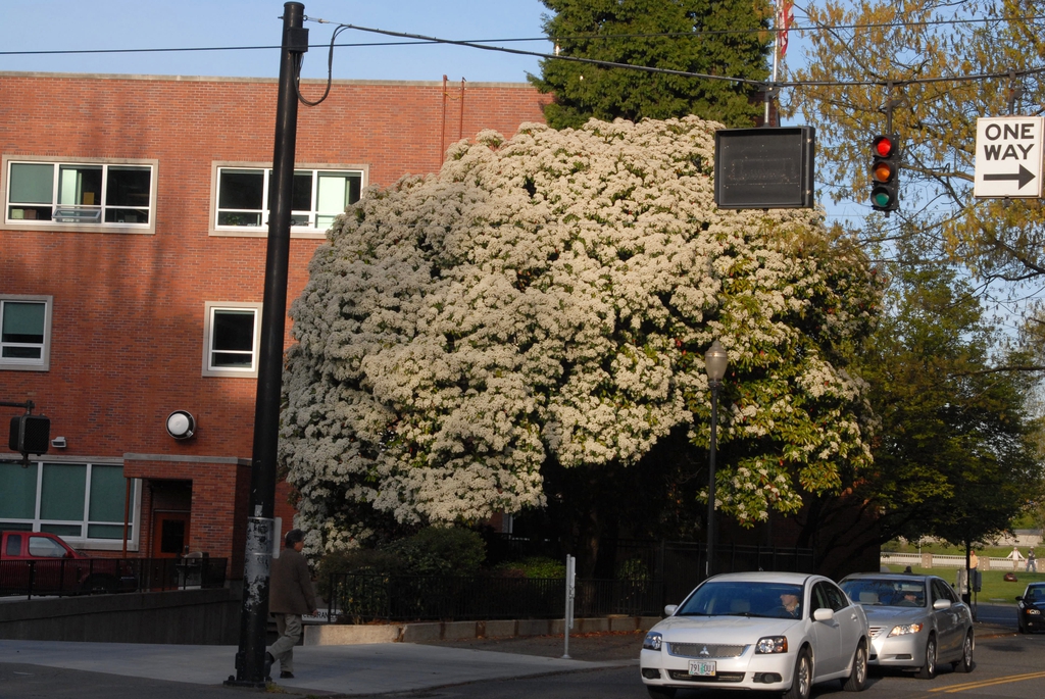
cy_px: 350
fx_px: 2397
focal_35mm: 82
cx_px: 522
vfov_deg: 16.6
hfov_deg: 24.6
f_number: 9
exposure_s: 1/320
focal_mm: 55
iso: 400
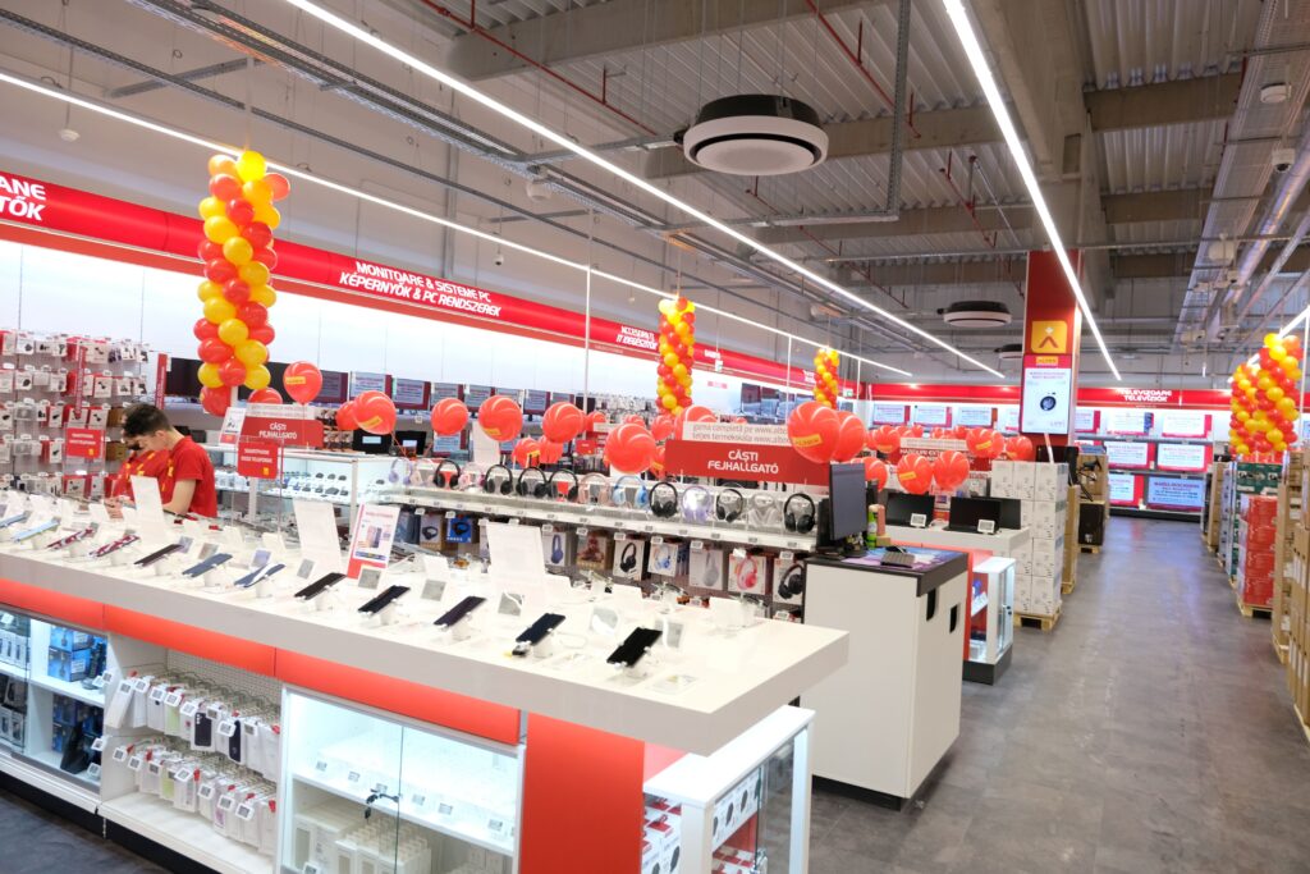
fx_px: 873
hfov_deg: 73.7
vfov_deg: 53.1
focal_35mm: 24
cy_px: 437
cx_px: 655
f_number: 4
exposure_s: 1/60
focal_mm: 16
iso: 640
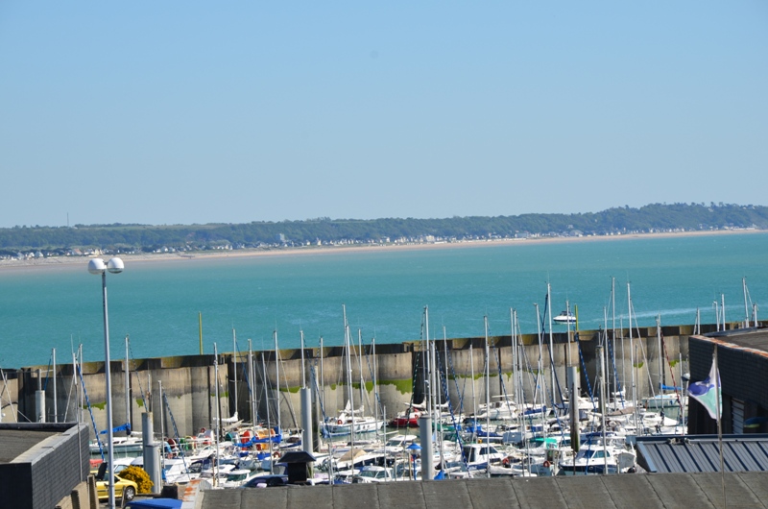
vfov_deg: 8.7
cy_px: 254
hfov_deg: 13.1
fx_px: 3353
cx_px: 384
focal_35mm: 158
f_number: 11
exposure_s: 1/160
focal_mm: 105
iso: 100
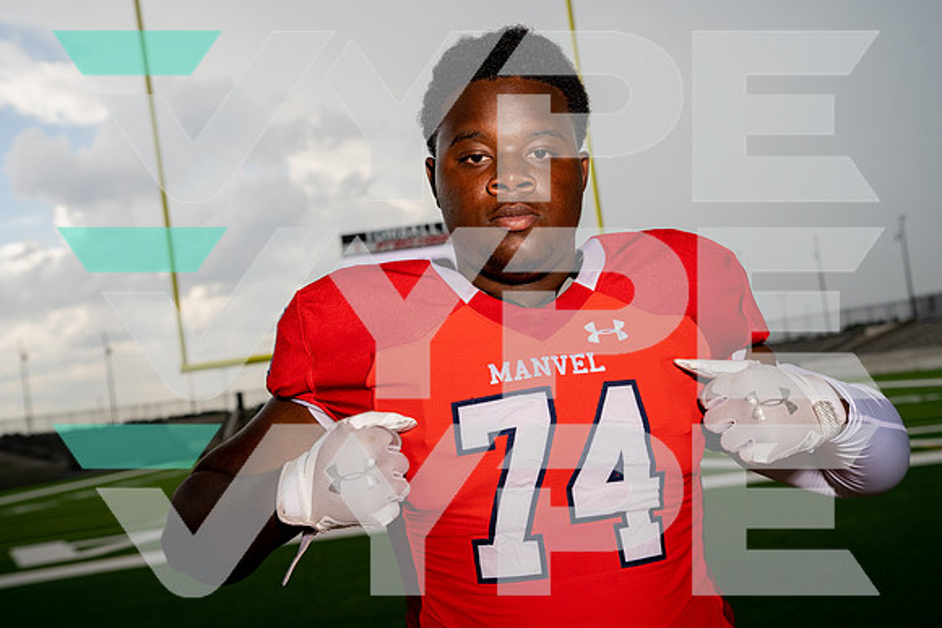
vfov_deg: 25.5
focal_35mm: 53
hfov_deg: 37.5
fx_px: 1387
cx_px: 471
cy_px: 314
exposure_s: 1/1600
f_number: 6.3
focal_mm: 53
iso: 1000
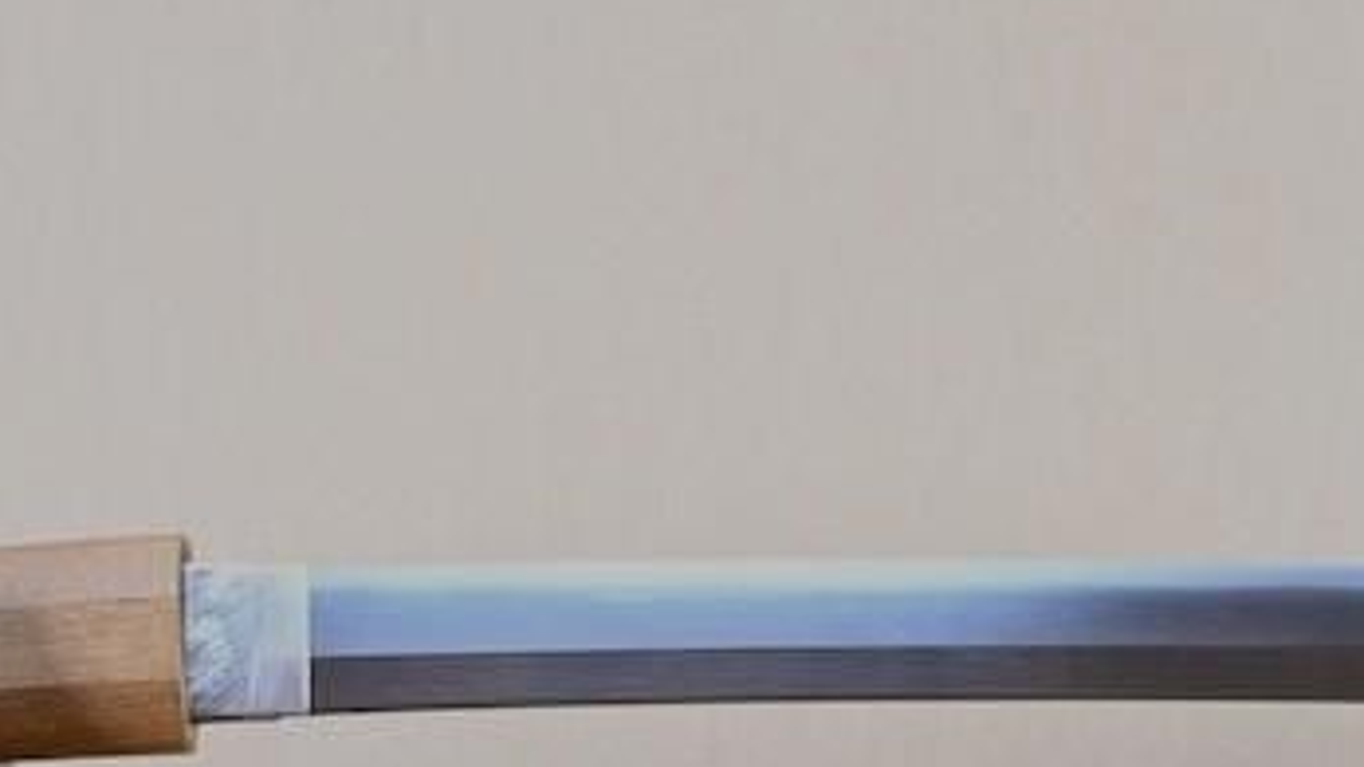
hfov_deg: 16.0
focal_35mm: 133
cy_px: 812
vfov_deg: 9.0
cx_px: 1077
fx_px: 4813
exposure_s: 1/3
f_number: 3.5
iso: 100
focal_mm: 21
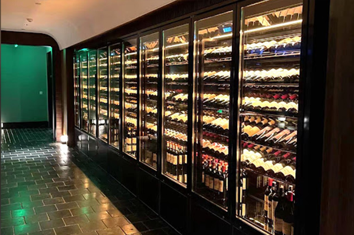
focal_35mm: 15
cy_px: 118
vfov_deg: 77.2
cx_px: 177
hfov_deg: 100.5
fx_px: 147
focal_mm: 10
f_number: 8
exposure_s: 20
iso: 200
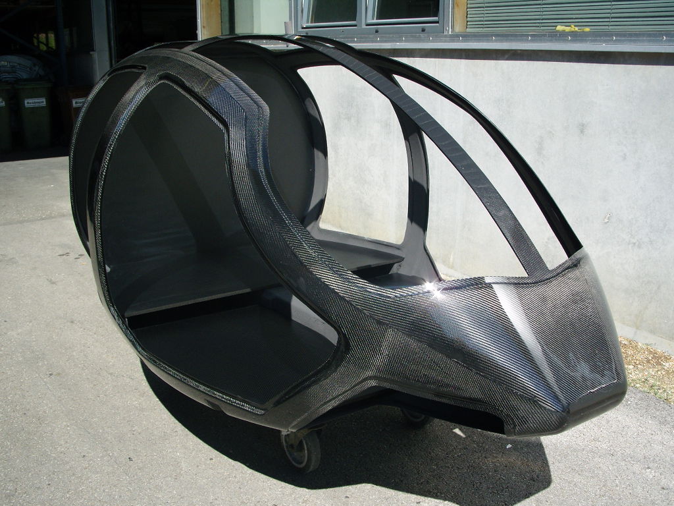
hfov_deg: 49.0
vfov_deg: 37.7
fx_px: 740
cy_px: 253
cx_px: 337
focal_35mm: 38
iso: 80
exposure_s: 1/1000
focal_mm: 7.8
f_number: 3.1
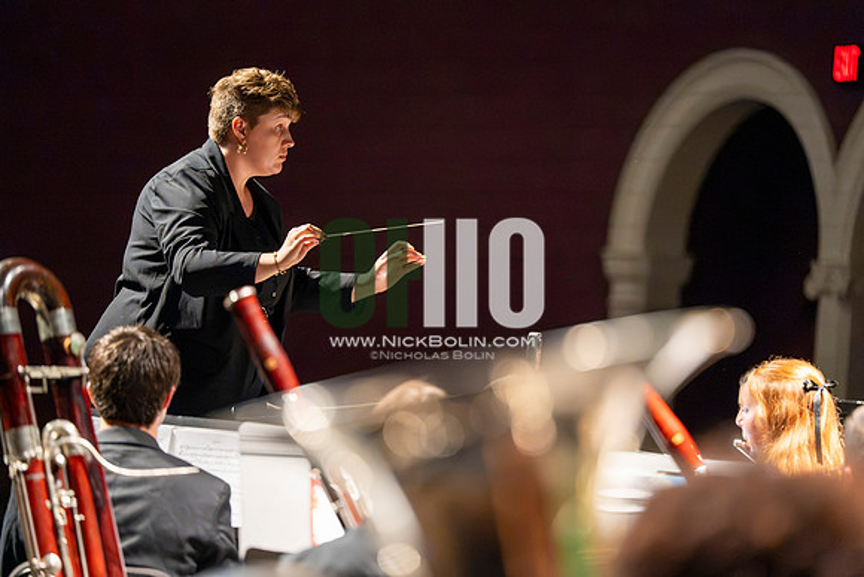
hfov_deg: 12.1
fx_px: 4081
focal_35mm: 170
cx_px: 432
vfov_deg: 8.1
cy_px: 288
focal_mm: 170
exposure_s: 1/640
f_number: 2.8
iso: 12800
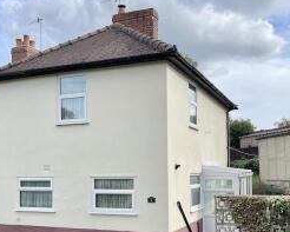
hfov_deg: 43.8
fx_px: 361
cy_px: 154
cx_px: 143
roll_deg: +0.4
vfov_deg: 35.4
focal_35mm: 42
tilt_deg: +2.1
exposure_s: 1/2786
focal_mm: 5.1
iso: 32
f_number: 1.6
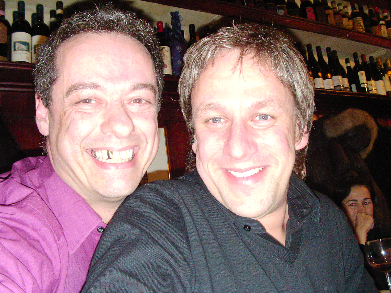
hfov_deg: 49.0
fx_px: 429
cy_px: 146
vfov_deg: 37.7
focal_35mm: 38
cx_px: 196
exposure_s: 1/30
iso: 200
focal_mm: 5.8
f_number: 3.5
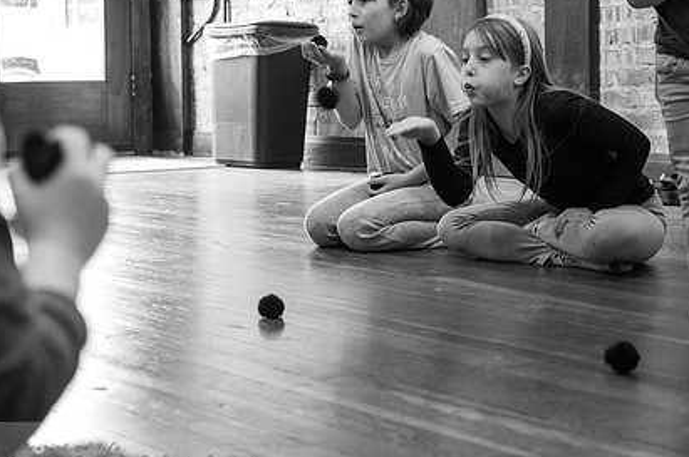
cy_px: 164
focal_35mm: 76
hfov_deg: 26.6
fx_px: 1453
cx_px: 286
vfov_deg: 17.9
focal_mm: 49
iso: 3200
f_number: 4
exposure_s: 1/100
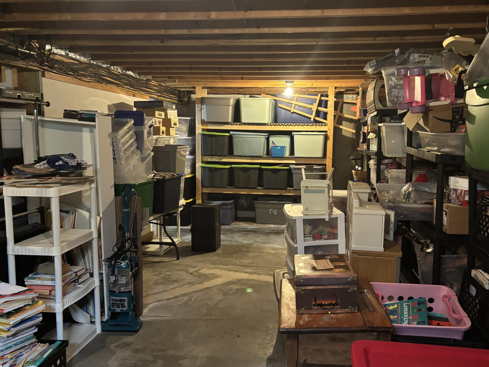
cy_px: 187
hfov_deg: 58.2
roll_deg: -1.5
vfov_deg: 45.4
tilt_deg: -6.0
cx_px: 268
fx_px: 438
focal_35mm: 31
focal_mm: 5.96
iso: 640
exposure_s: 1/30
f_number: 1.6
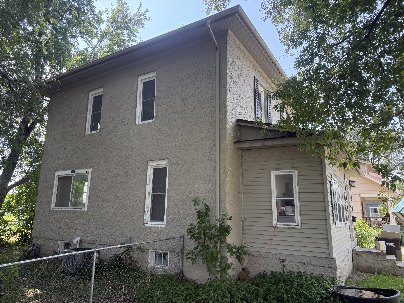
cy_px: 152
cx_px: 202
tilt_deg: +12.8
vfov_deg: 56.8
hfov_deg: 71.6
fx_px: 280
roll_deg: -1.6
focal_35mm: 24
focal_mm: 6.76
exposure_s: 1/637
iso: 100
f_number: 1.78
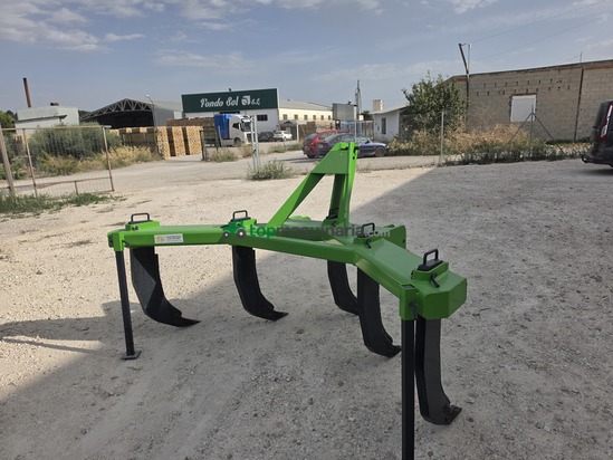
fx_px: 407
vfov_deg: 58.9
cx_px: 306
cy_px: 230
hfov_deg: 73.9
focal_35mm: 23
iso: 64
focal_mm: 6.5
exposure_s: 1/7622
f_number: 1.4
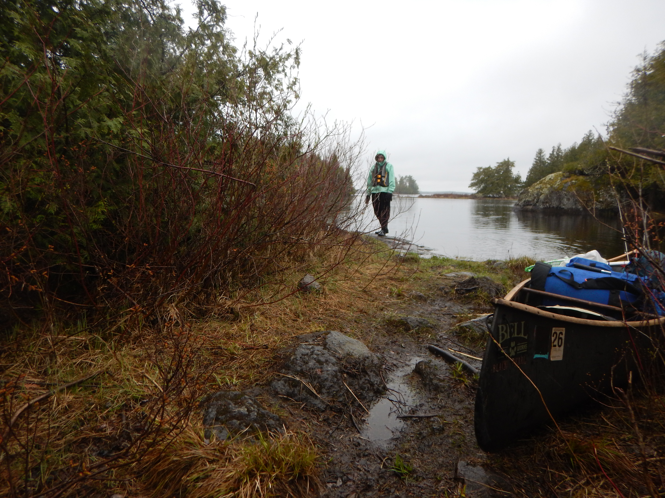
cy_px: 249
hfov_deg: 71.6
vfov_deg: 56.8
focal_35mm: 24
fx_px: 461
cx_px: 332
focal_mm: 4.3
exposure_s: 1/500
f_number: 2.8
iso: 125
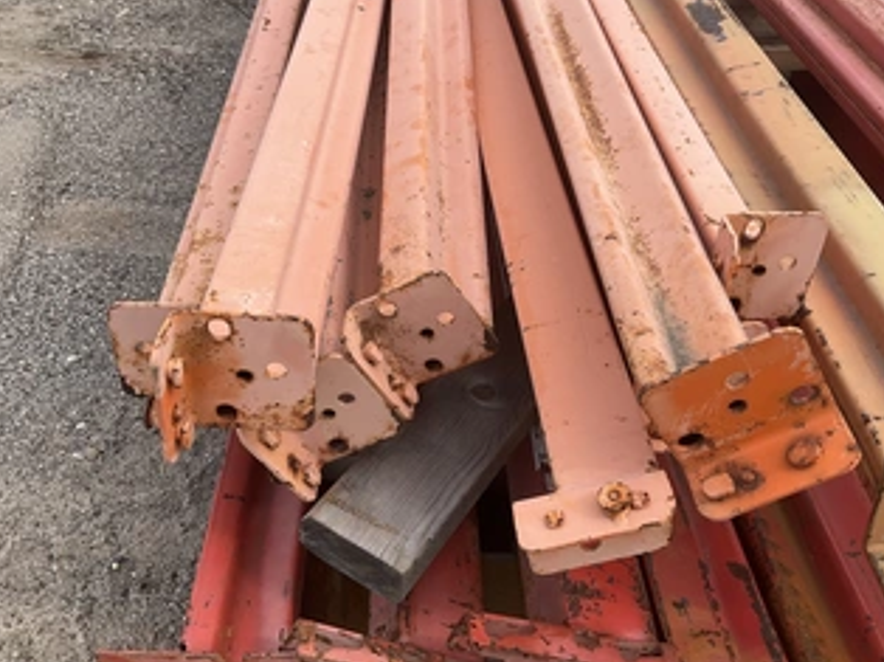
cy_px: 270
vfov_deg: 38.5
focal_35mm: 37
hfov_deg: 50.1
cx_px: 473
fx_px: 944
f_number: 1.8
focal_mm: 3
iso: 25
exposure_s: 1/1144
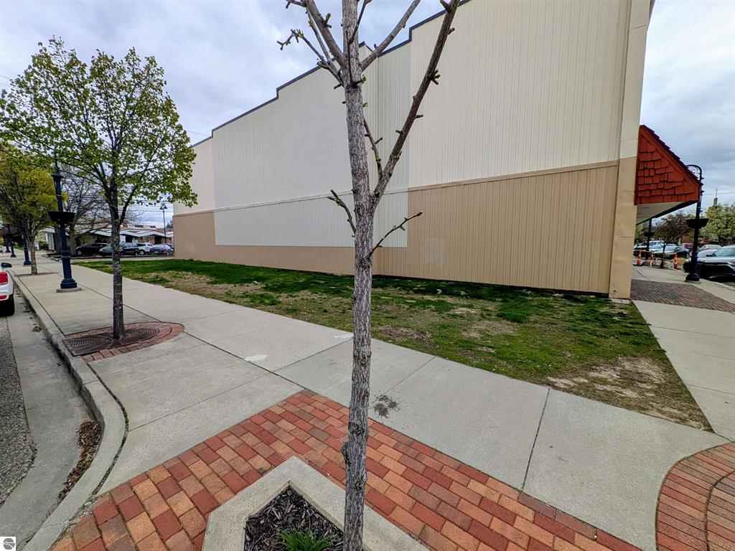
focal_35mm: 13
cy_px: 276
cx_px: 368
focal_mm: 1.54
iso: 33
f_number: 2.2
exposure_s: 1/1178
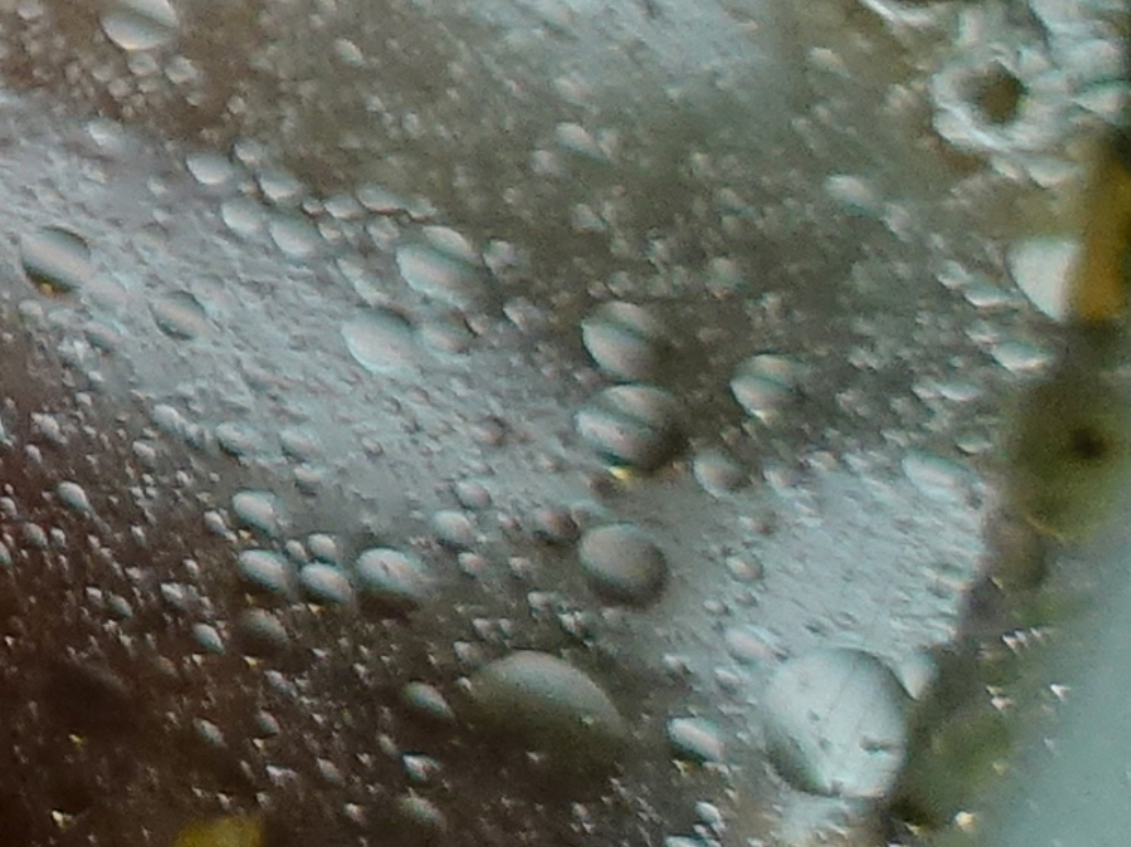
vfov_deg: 6.0
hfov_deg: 7.4
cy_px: -699
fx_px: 7937
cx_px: -2019
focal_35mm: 243
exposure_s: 1/160
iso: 250
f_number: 2.8
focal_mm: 12.81
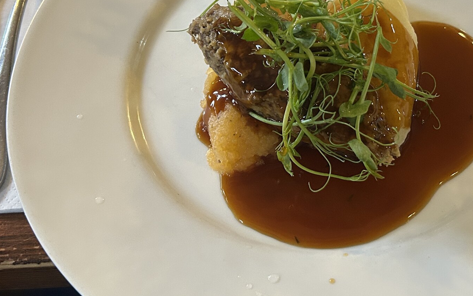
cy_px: 64
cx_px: 328
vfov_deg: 24.1
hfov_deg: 37.6
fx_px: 683
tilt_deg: -54.3
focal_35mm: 53
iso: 320
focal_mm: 5.7
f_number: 1.5
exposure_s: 1/50
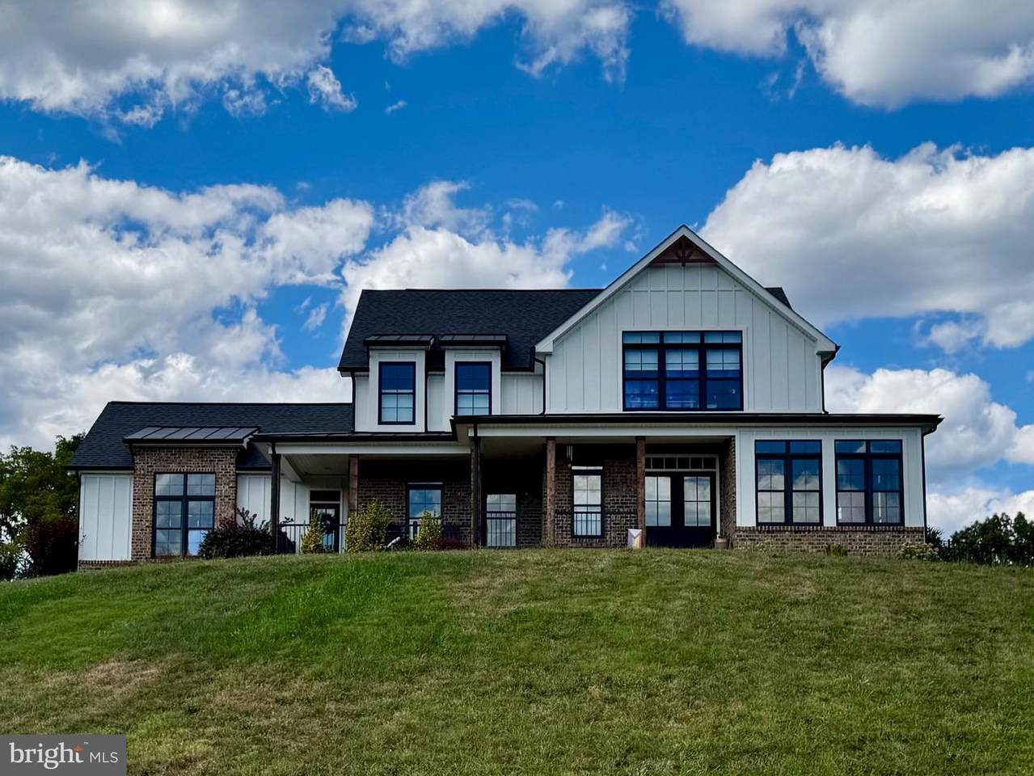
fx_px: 717
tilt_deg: +6.5
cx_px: 517
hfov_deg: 71.6
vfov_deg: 56.8
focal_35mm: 24
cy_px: 388
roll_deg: +0.3
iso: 80
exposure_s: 1/7937
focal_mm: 6.76
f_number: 1.78
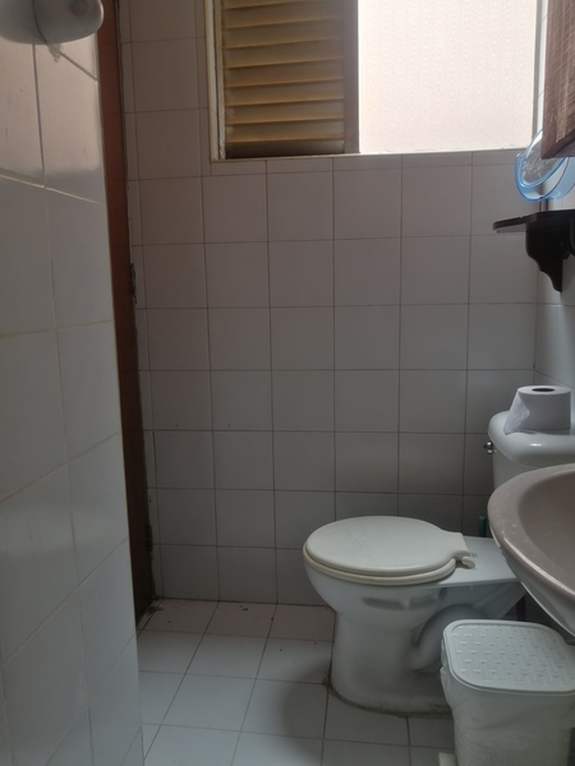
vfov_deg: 67.3
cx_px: 288
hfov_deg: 53.1
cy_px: 383
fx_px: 576
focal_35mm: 26
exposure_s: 1/33.3
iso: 80
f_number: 1.8
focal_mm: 3.95
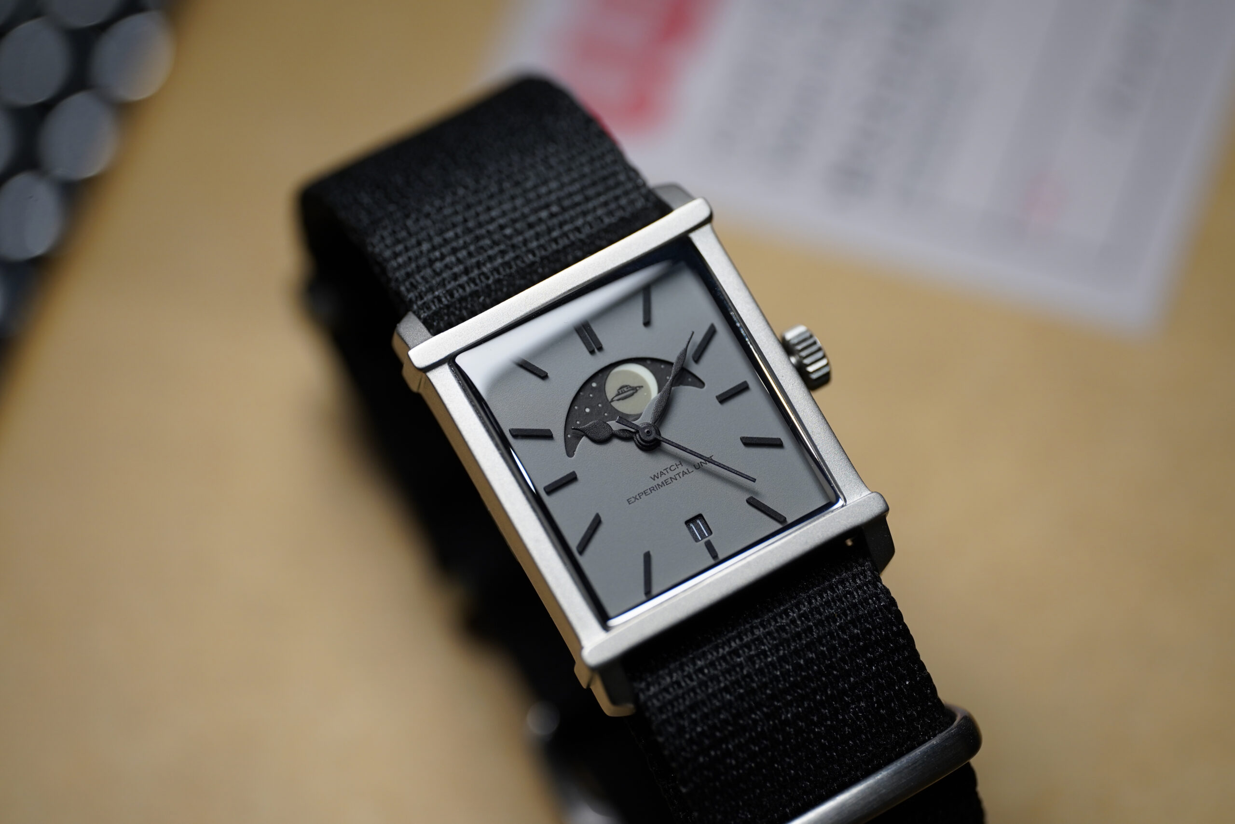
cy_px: 412
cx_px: 618
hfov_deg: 19.5
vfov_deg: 13.0
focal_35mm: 105
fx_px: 3602
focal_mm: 105
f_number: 3.5
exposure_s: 1/125
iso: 640
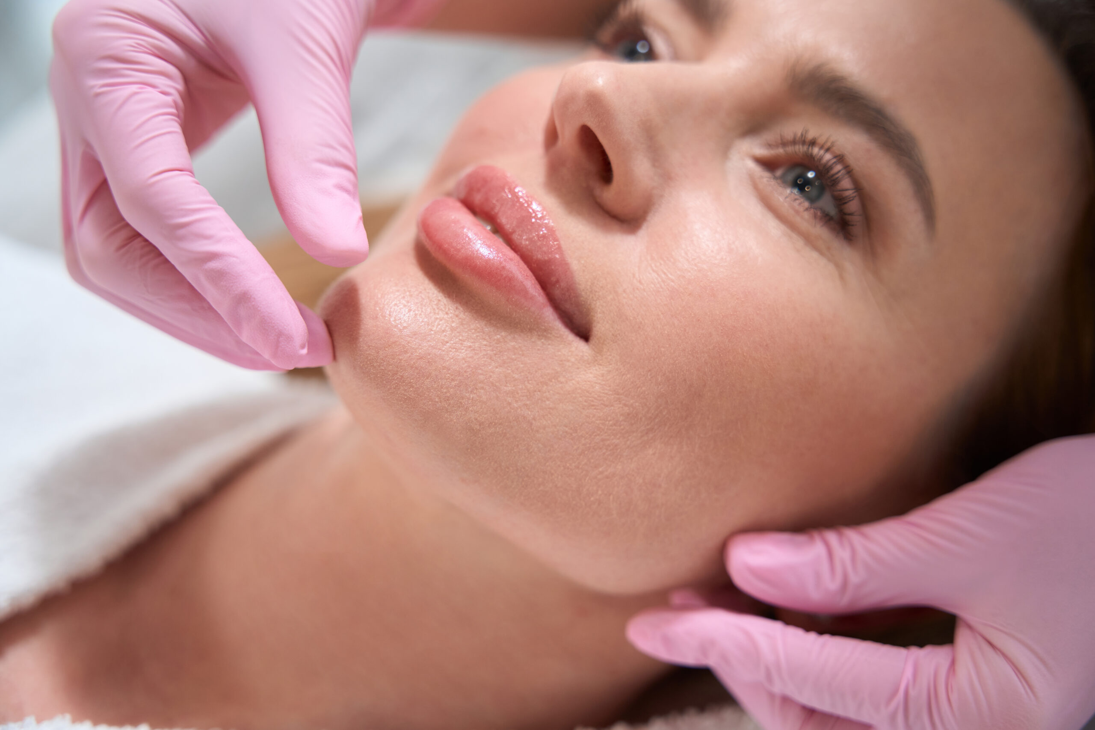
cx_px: 548
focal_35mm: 51
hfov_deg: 39.1
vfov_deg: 26.6
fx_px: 1542
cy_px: 365
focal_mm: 50.7
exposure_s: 1/250
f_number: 2.8
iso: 400
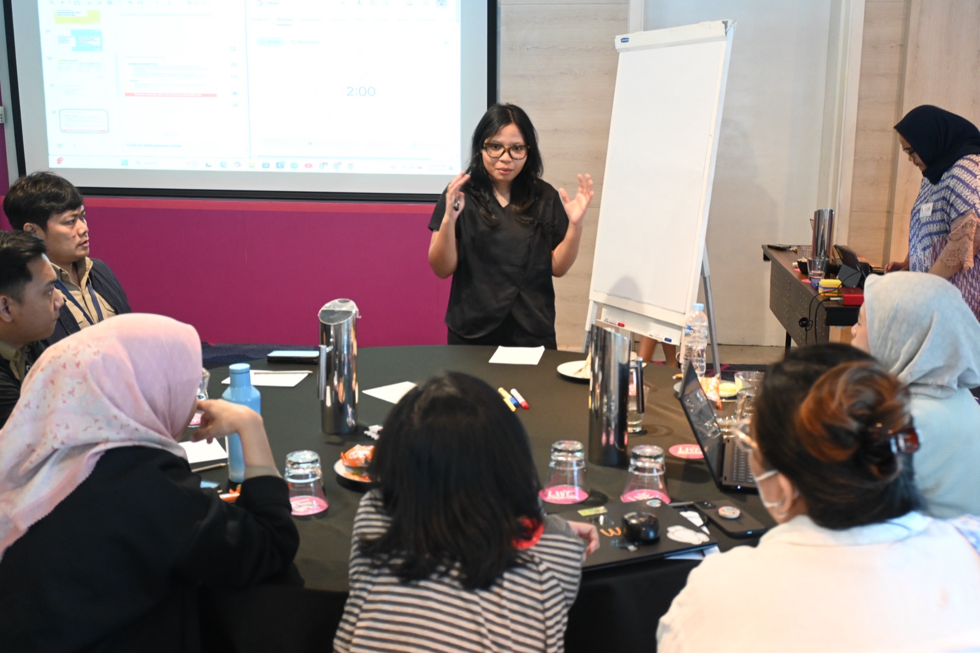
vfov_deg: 35.5
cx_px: 490
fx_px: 1021
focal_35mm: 38
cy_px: 326
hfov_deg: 51.3
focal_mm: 25
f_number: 4.2
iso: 1800
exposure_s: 1/40
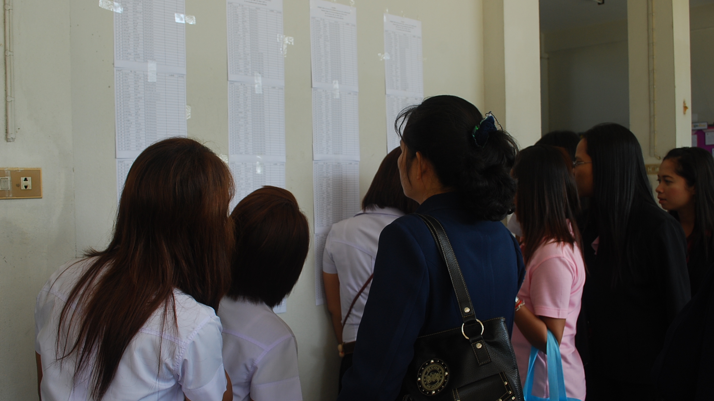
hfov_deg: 56.6
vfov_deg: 33.7
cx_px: 357
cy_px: 201
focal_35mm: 35
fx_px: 663
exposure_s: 1/80
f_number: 7.1
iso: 200
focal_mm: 22
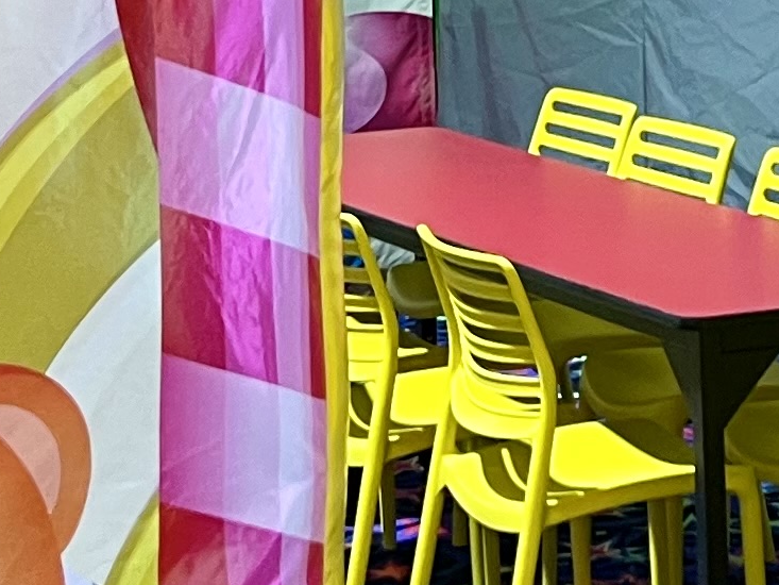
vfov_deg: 9.6
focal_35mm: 143
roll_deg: +1.4
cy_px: -622
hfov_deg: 13.7
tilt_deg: +5.3
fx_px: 3219
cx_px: 596
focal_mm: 5.7
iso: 100
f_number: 1.5
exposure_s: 1/61
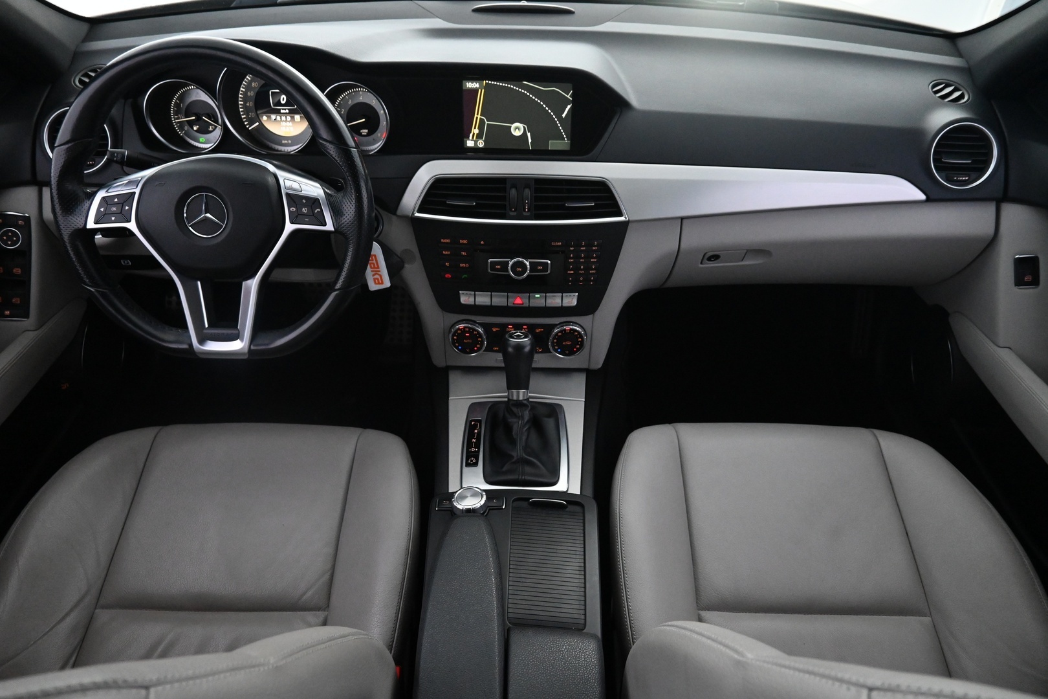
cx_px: 524
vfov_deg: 53.1
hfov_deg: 73.7
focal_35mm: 24
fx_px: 699
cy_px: 350
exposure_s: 1/80
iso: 4000
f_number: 4.5
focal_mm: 16
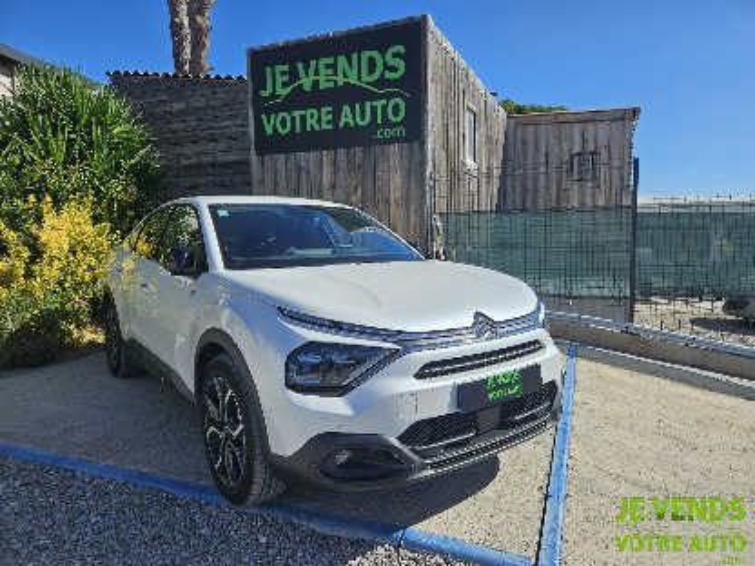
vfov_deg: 58.9
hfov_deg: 73.9
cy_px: 283
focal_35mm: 23
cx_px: 378
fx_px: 502
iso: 25
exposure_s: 1/1994
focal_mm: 5.4
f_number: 1.8
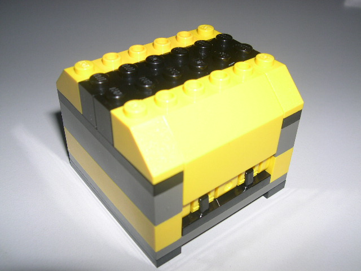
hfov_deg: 49.0
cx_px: 180
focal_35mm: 38
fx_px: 396
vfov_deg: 37.7
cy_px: 136
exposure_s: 1/60
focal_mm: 8
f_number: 7.6
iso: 100
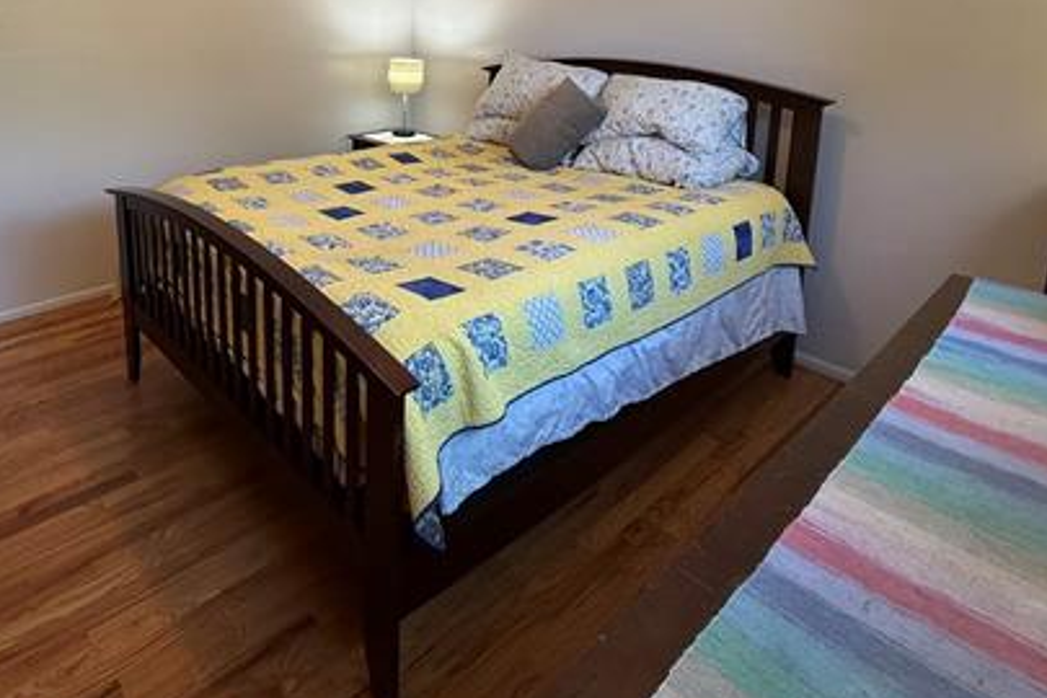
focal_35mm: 23
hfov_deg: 73.8
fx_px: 669
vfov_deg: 50.7
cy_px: 110
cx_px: 349
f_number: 2.2
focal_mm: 2.22
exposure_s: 1/120
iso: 250
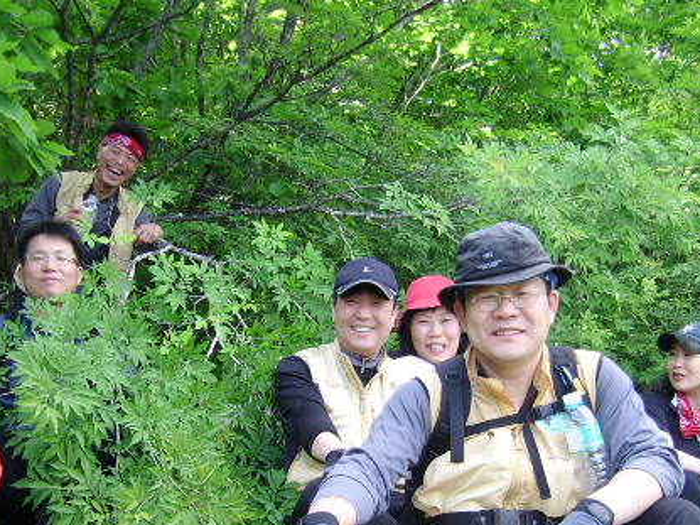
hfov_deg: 35.5
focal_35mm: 54
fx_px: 1092
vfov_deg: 26.7
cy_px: 378
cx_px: 388
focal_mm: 5.95
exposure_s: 1/104
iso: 100
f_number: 2.8
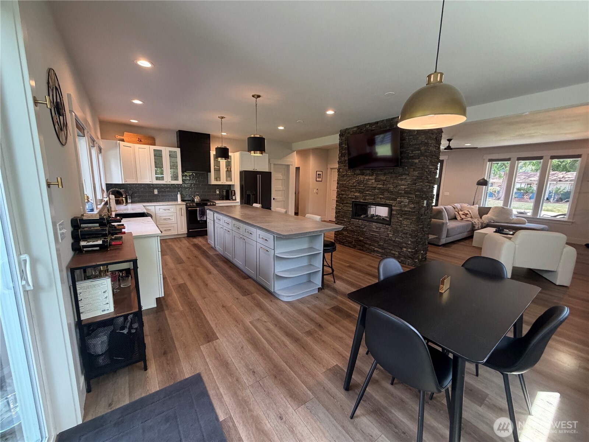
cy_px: 221
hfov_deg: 102.1
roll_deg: -0.8
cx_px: 294
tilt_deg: -9.8
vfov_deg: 85.7
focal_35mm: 14
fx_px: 238
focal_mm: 2.22
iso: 320
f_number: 2.2
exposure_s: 1/120
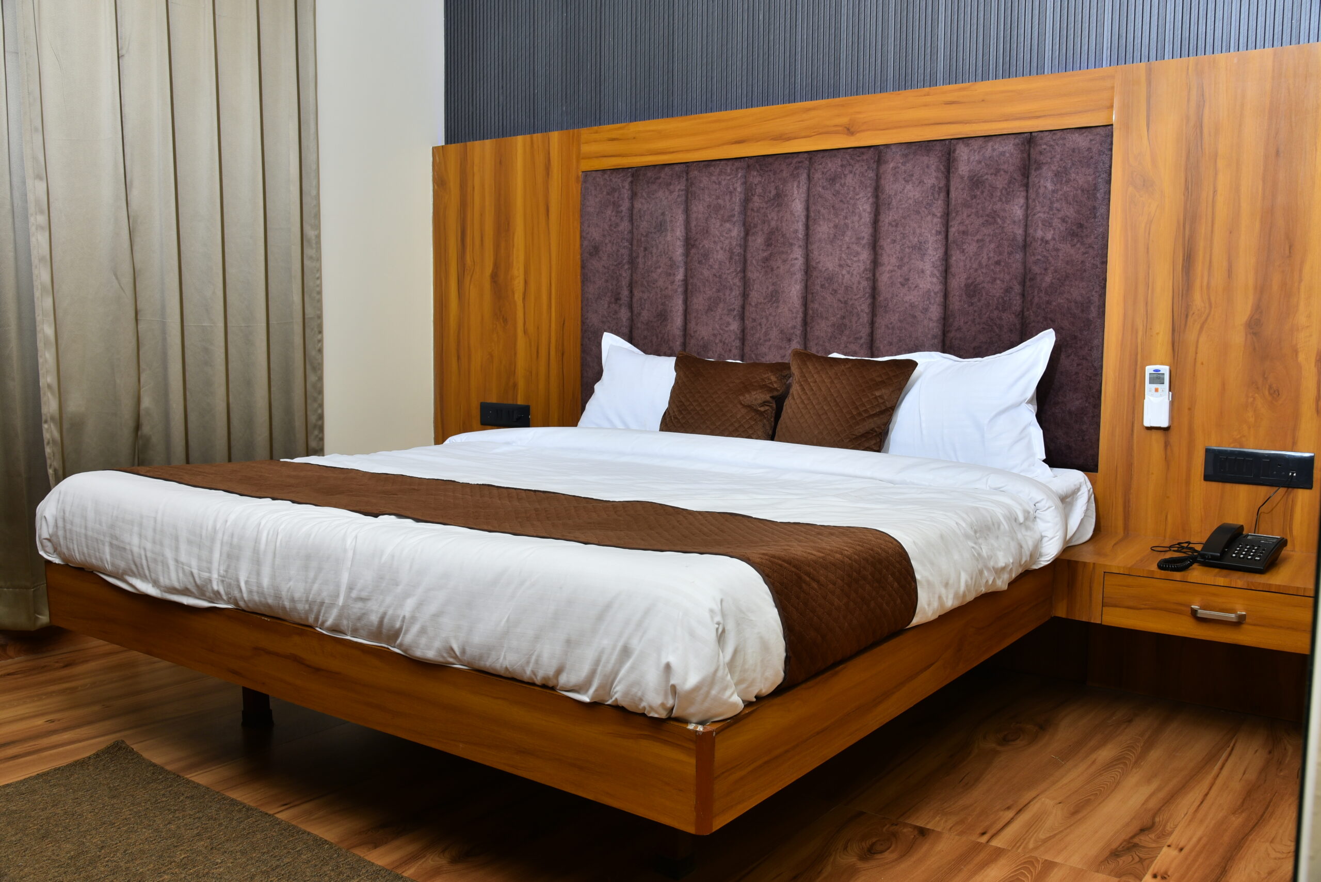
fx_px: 1138
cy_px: 441
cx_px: 660
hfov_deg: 60.3
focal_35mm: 31
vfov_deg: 42.4
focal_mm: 31
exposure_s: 1/160
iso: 160
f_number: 10
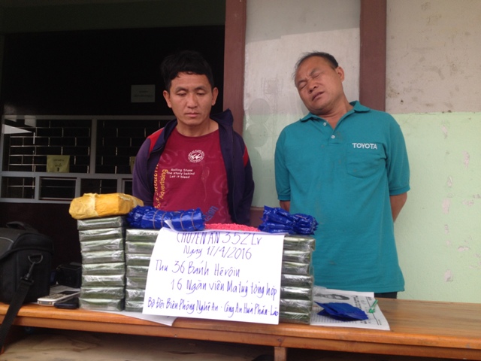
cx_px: 240
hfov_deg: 52.6
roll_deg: -4.0
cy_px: 180
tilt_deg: +3.1
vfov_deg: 40.7
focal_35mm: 35
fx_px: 486
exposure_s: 1/120
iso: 64
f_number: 2.4
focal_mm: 4.28
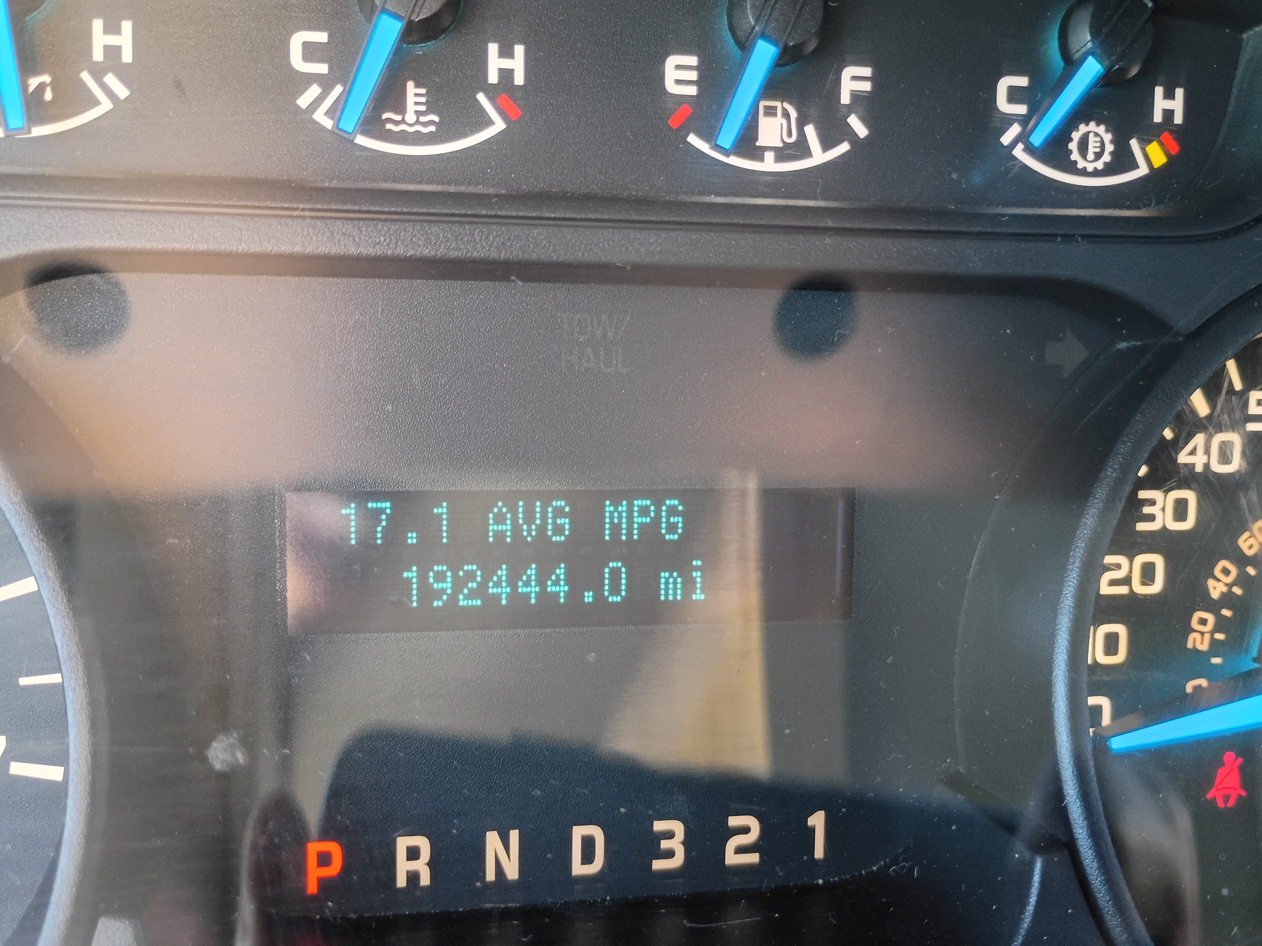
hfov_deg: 61.7
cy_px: 473
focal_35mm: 29
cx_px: 631
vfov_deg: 48.2
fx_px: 1057
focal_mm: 4.27
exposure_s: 1/40
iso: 702
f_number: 1.8
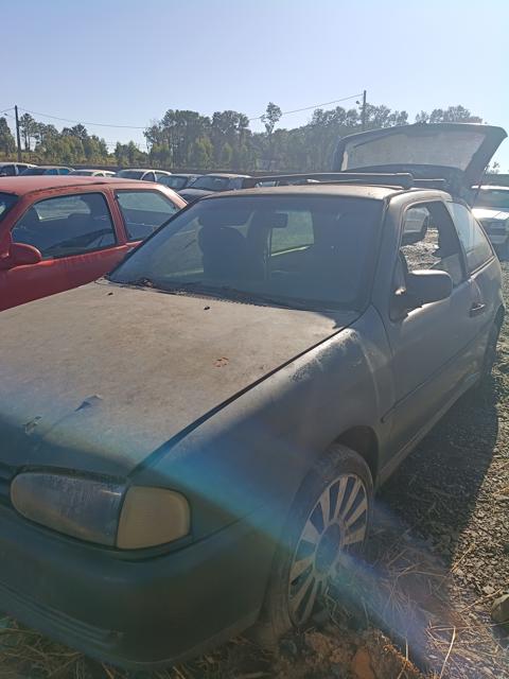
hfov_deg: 53.1
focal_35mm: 26
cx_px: 254
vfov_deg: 67.3
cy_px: 340
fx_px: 510
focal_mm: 4.81
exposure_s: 1/1427
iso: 145
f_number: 1.8
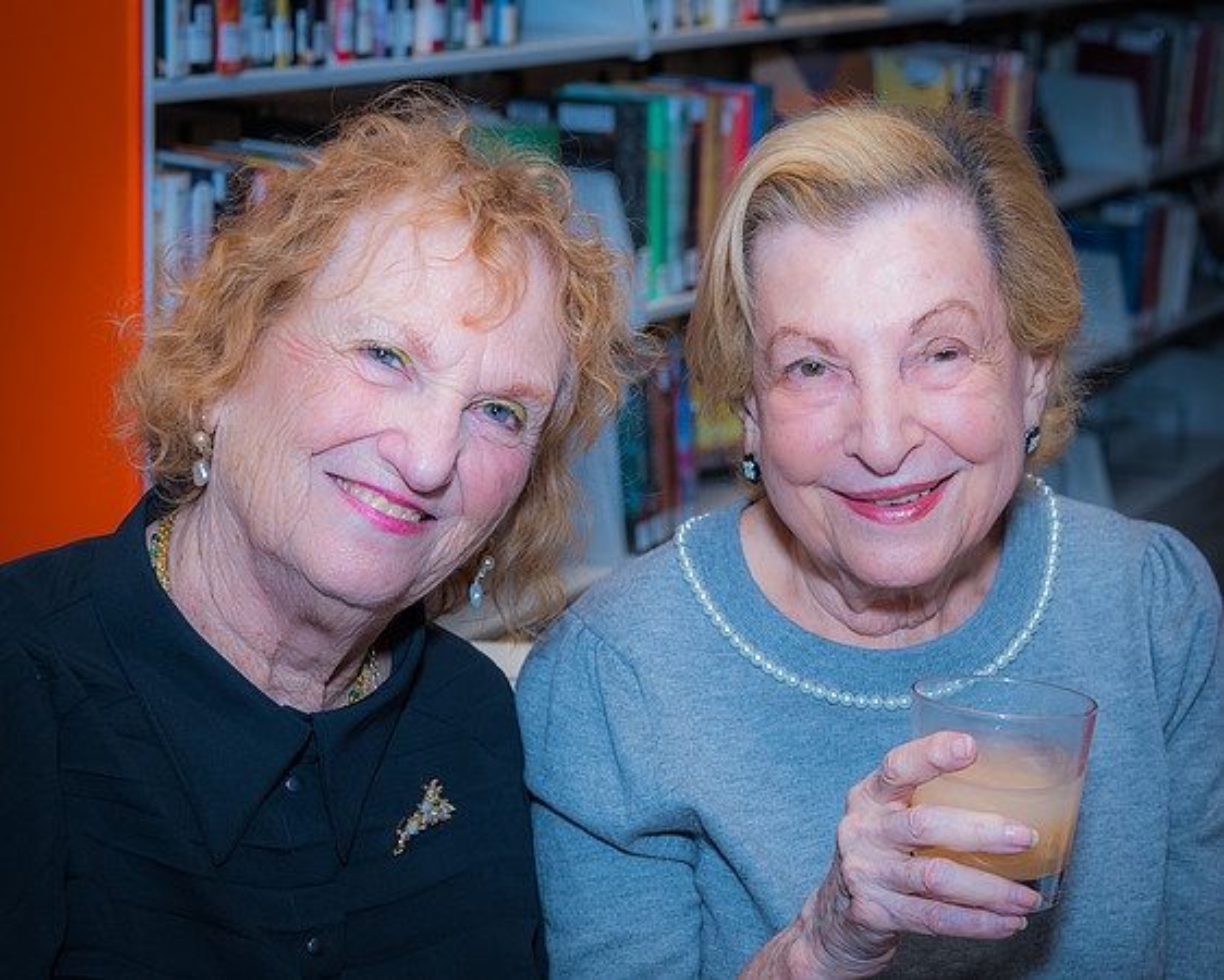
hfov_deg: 25.4
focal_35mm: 74
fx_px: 2698
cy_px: 594
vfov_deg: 20.6
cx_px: 828
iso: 640
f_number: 5.6
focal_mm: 50
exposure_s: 1/60
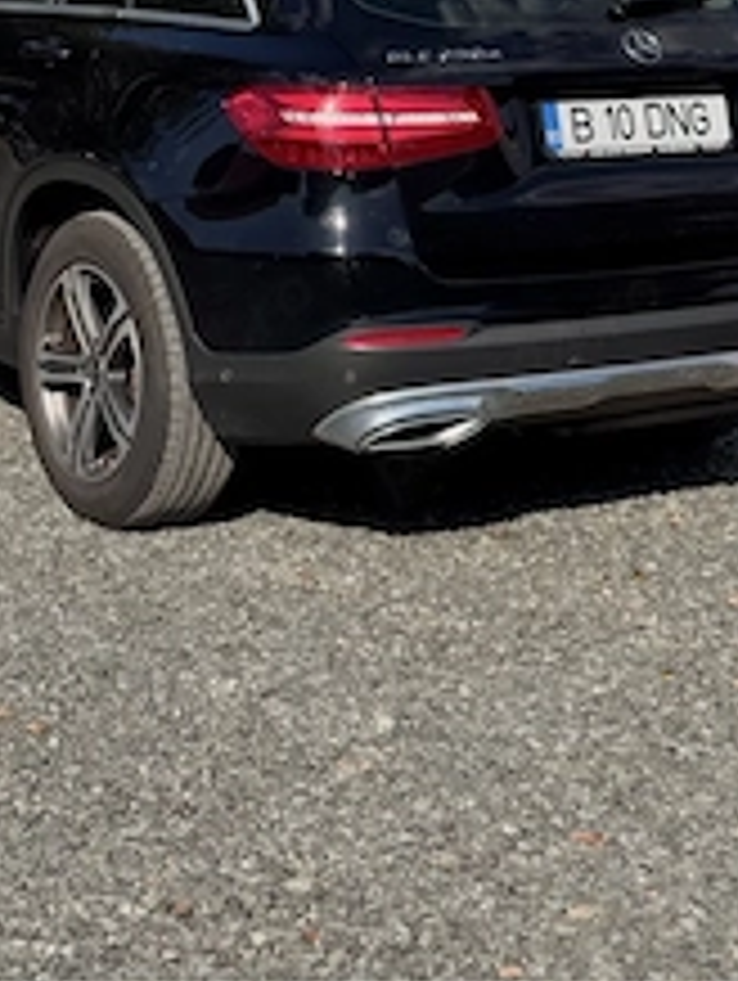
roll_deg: +0.2
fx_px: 2497
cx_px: 256
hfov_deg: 16.8
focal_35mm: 88
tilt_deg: -4.4
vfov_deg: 21.7
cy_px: 86
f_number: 1.78
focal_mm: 6.76
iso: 64
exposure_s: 1/4608
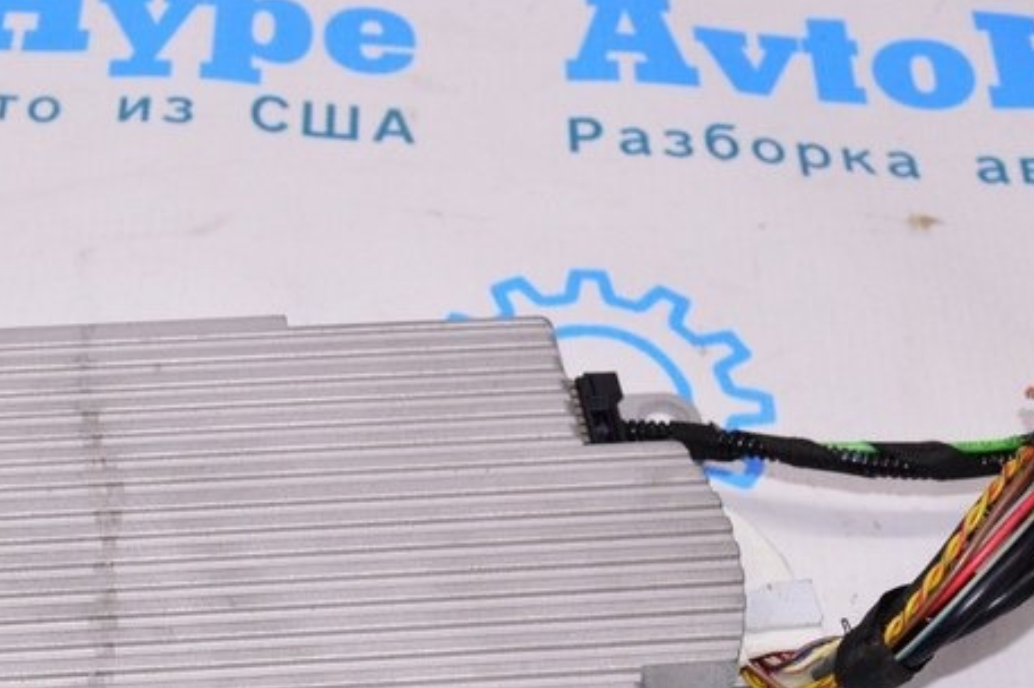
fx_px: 2124
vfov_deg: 18.1
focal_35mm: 74
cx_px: 143
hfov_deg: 26.6
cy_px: 639
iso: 1600
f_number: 8
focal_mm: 22
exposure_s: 1/200
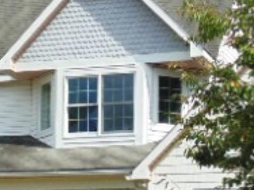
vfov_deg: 8.2
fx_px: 1327
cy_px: 192
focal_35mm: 181
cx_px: 102
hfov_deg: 10.9
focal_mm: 9.5
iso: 80
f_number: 3.9
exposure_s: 1/800
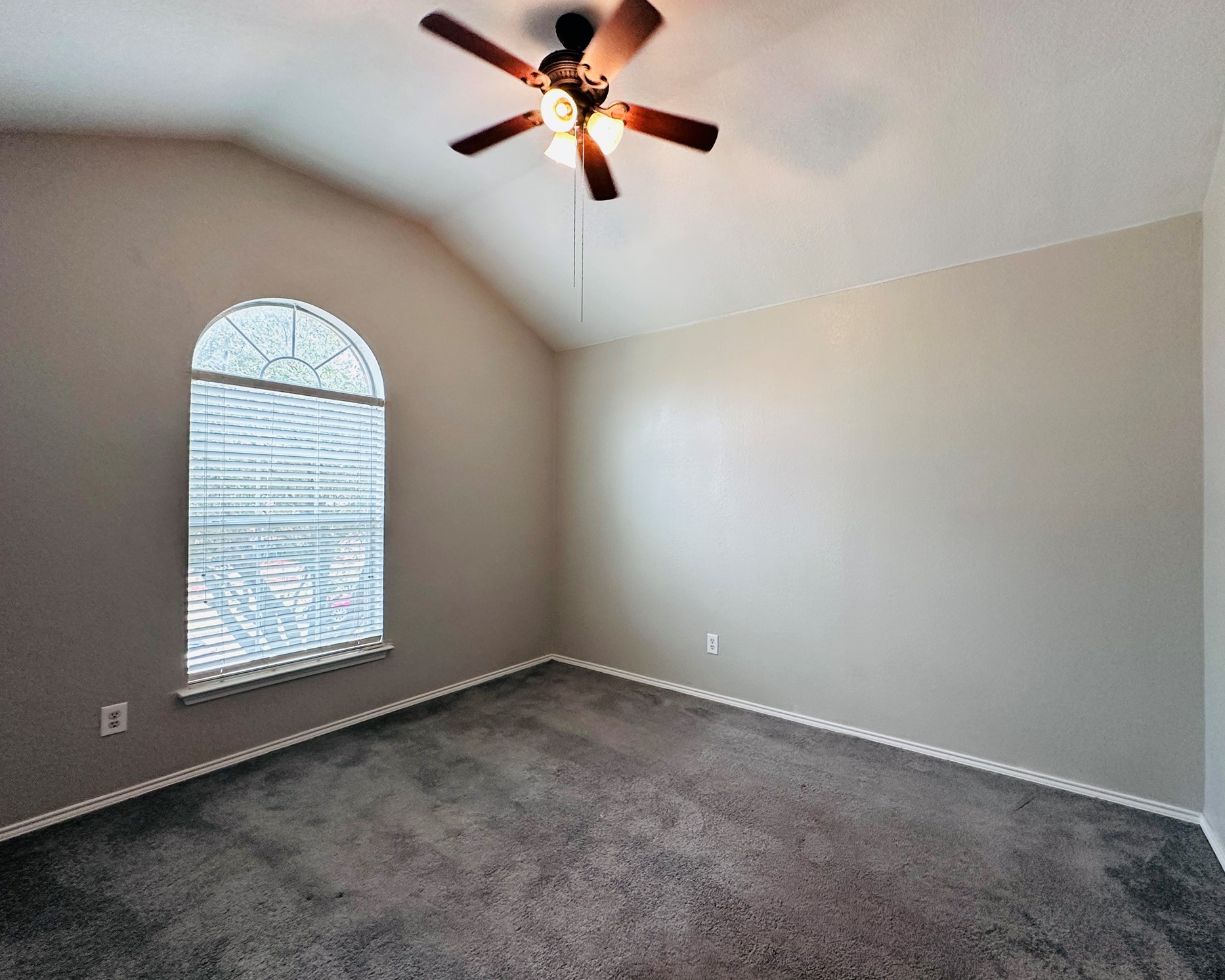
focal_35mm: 15
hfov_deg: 96.5
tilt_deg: +0.3
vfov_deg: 84.0
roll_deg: -0.6
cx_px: 670
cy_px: 490
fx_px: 544
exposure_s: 1/120
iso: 320
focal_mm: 2.22
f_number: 2.2
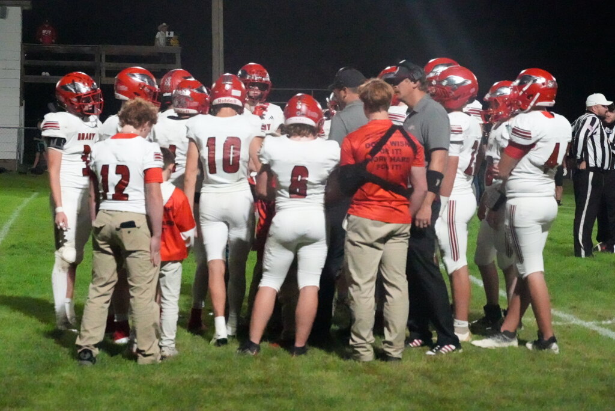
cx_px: 308
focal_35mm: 105
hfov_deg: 19.4
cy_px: 206
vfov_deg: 13.1
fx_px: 1795
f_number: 7.1
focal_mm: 70
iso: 40000
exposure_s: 1/800
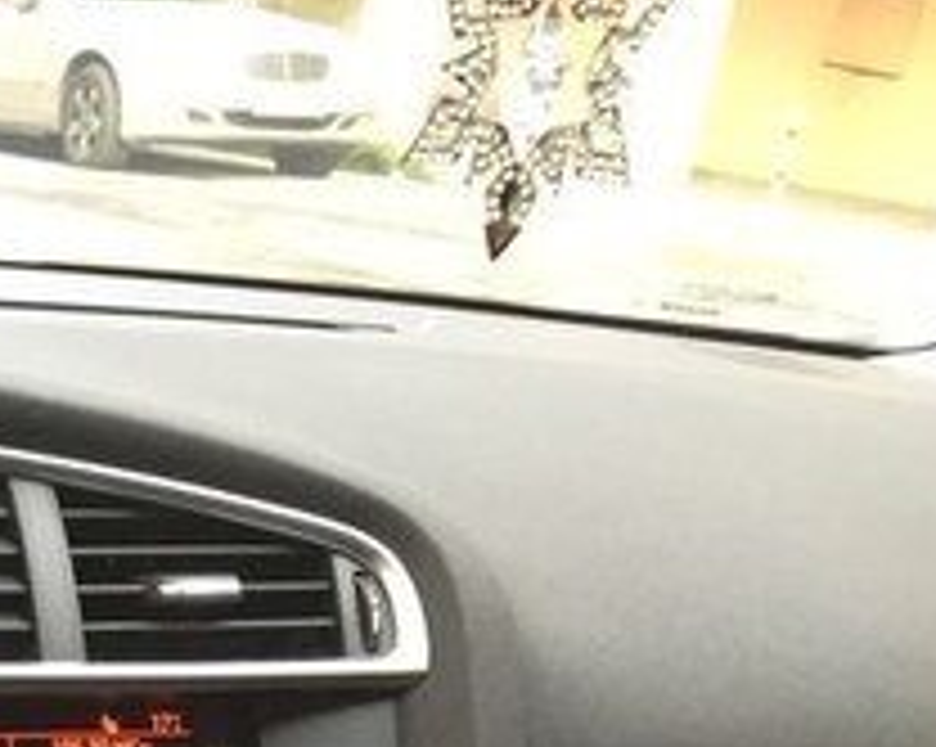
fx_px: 2491
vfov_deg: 15.8
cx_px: -518
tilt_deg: -25.9
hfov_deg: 18.5
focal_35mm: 90
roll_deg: -8.0
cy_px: 1096
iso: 64
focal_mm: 4.15
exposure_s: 1/33
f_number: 2.2
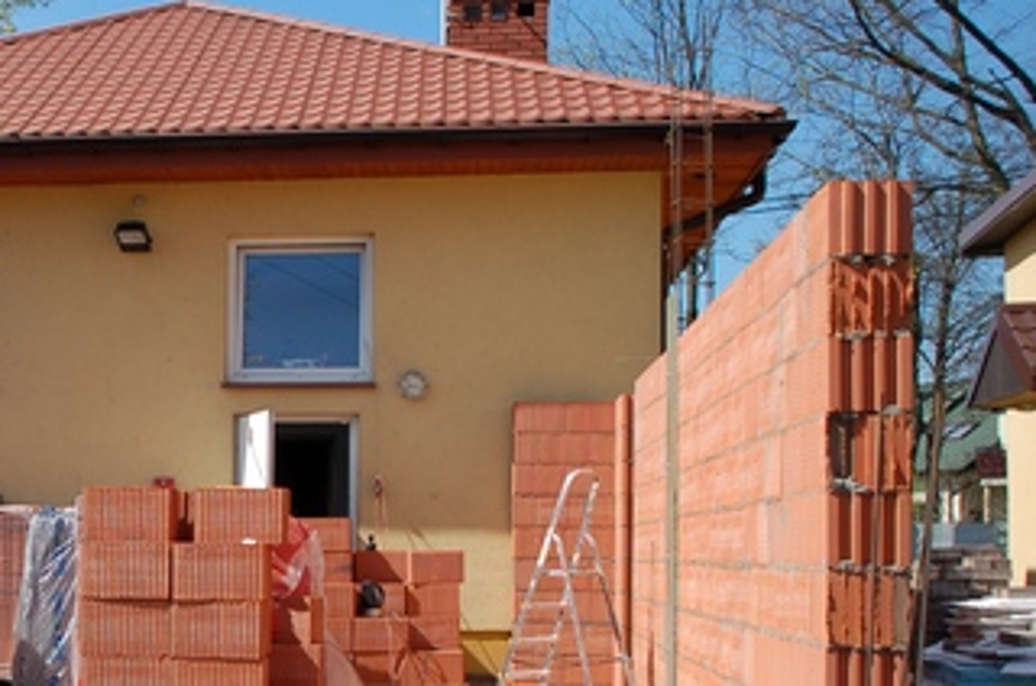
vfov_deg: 21.0
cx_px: 104
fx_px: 1838
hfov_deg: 30.1
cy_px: 485
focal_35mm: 64
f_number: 3.8
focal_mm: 22
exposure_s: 1/1600
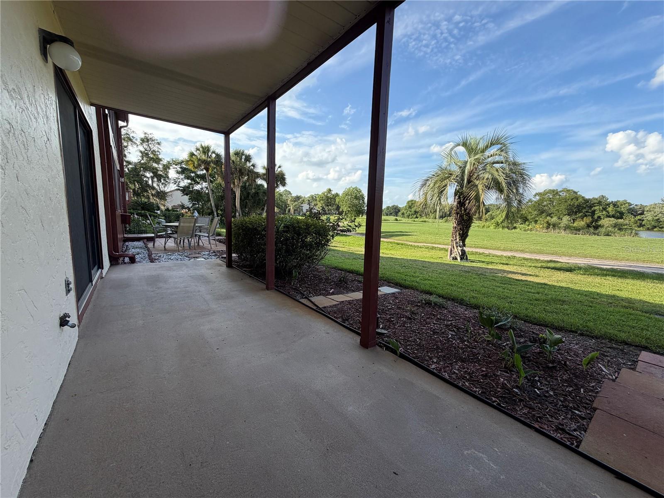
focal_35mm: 14
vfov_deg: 85.7
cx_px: 332
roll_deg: -0.8
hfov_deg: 102.1
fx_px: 269
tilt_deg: -7.8
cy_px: 249
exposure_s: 1/658
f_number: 2.2
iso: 40
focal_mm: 2.22
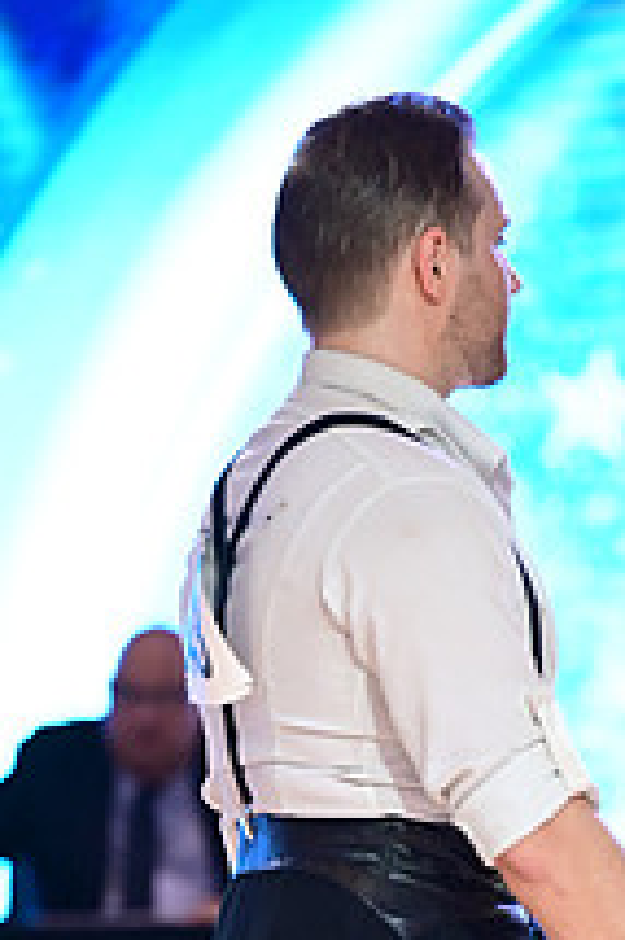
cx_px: 809
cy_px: 1211
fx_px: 11971
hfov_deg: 3.0
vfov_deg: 4.5
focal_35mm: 459
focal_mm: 170
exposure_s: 1/250
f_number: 3.5
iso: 1600
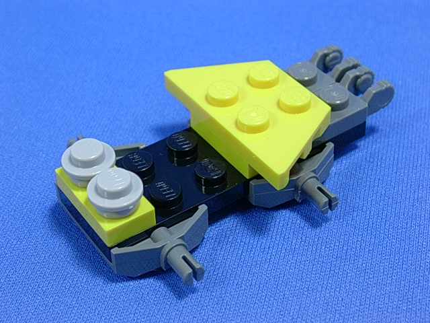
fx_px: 932
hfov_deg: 26.0
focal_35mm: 75
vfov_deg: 19.6
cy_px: 162
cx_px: 215
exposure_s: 1/17.9
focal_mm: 11.3
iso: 70
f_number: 3.8
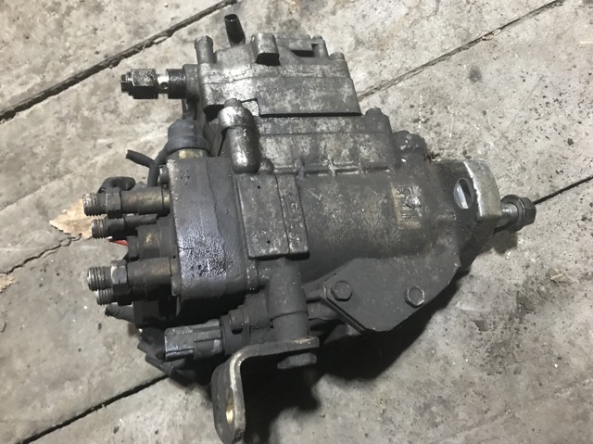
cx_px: 296
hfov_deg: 63.5
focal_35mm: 28
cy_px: 222
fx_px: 479
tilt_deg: -83.6
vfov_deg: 49.7
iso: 80
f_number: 1.8
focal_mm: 3.99
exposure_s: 1/4
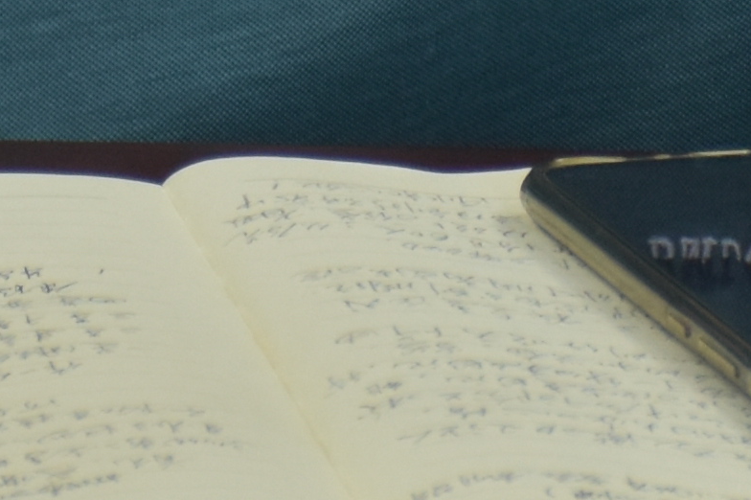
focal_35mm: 758
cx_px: 203
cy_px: -910
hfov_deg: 2.7
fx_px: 15805
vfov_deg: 1.8
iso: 500
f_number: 5
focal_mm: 66
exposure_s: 1/40
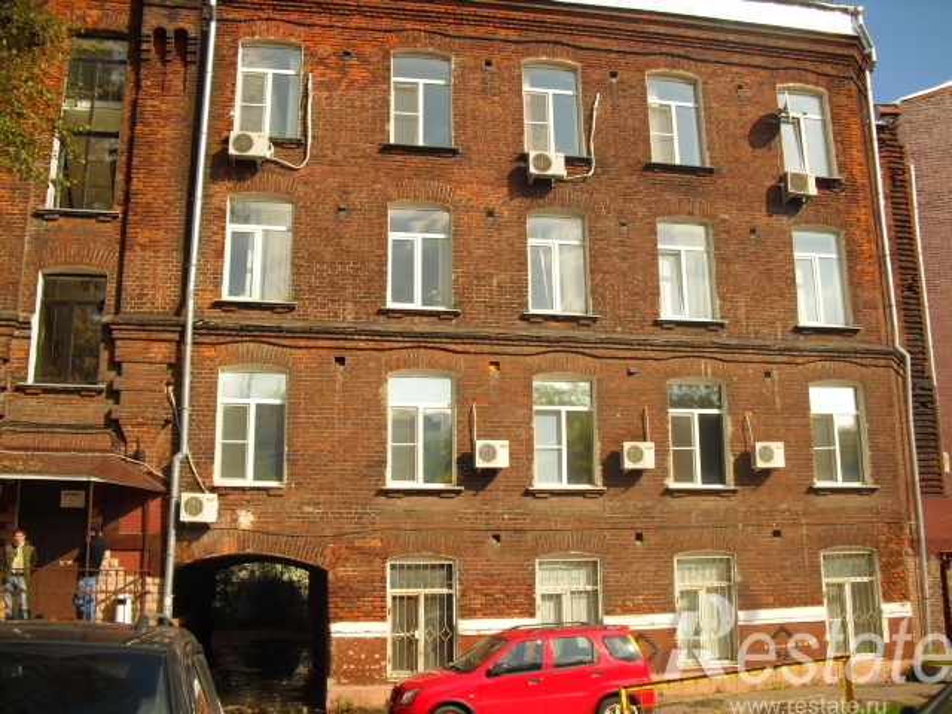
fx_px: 990
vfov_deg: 39.7
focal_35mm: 36
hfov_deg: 51.4
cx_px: 476
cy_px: 357
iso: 64
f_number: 7.8
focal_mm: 6.3
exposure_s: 1/125
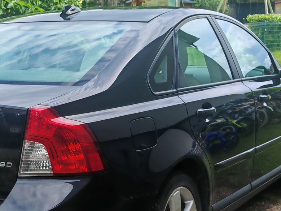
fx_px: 617
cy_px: 132
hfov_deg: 25.4
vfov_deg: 19.3
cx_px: 76
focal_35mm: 76
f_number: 2
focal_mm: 6.83
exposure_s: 1/600
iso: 50
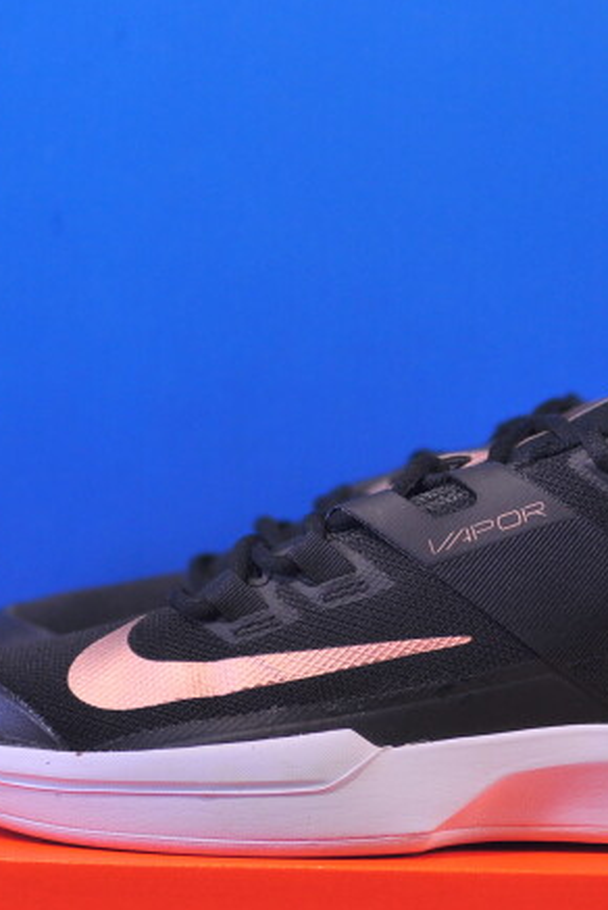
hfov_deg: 10.0
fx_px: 3465
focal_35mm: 137
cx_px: 435
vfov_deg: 15.0
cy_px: 418
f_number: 2.5
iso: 250
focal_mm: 50
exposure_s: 1/320
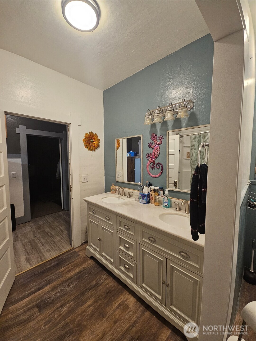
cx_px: 128
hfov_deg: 89.9
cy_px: 170
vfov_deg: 106.2
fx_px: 128
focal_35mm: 13
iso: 320
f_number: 2.2
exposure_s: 1/60
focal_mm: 2.2
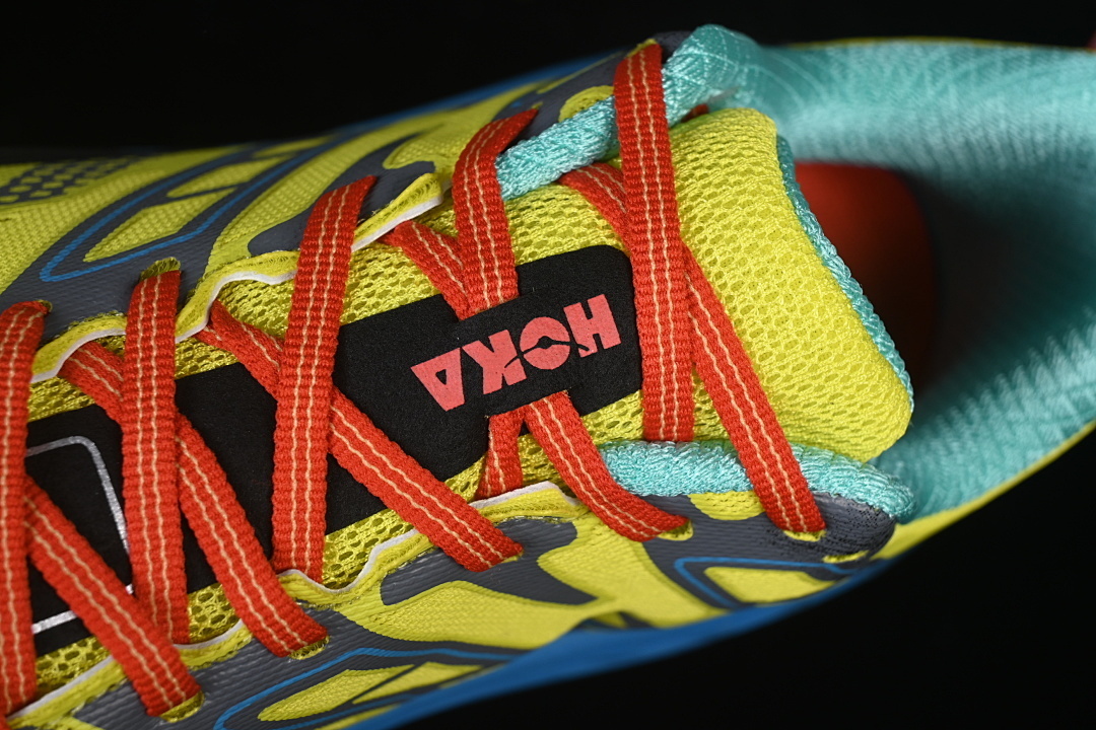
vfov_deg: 18.2
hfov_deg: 27.0
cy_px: 365
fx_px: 2283
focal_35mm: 75
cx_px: 548
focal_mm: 50
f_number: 7.1
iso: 160
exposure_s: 1/80
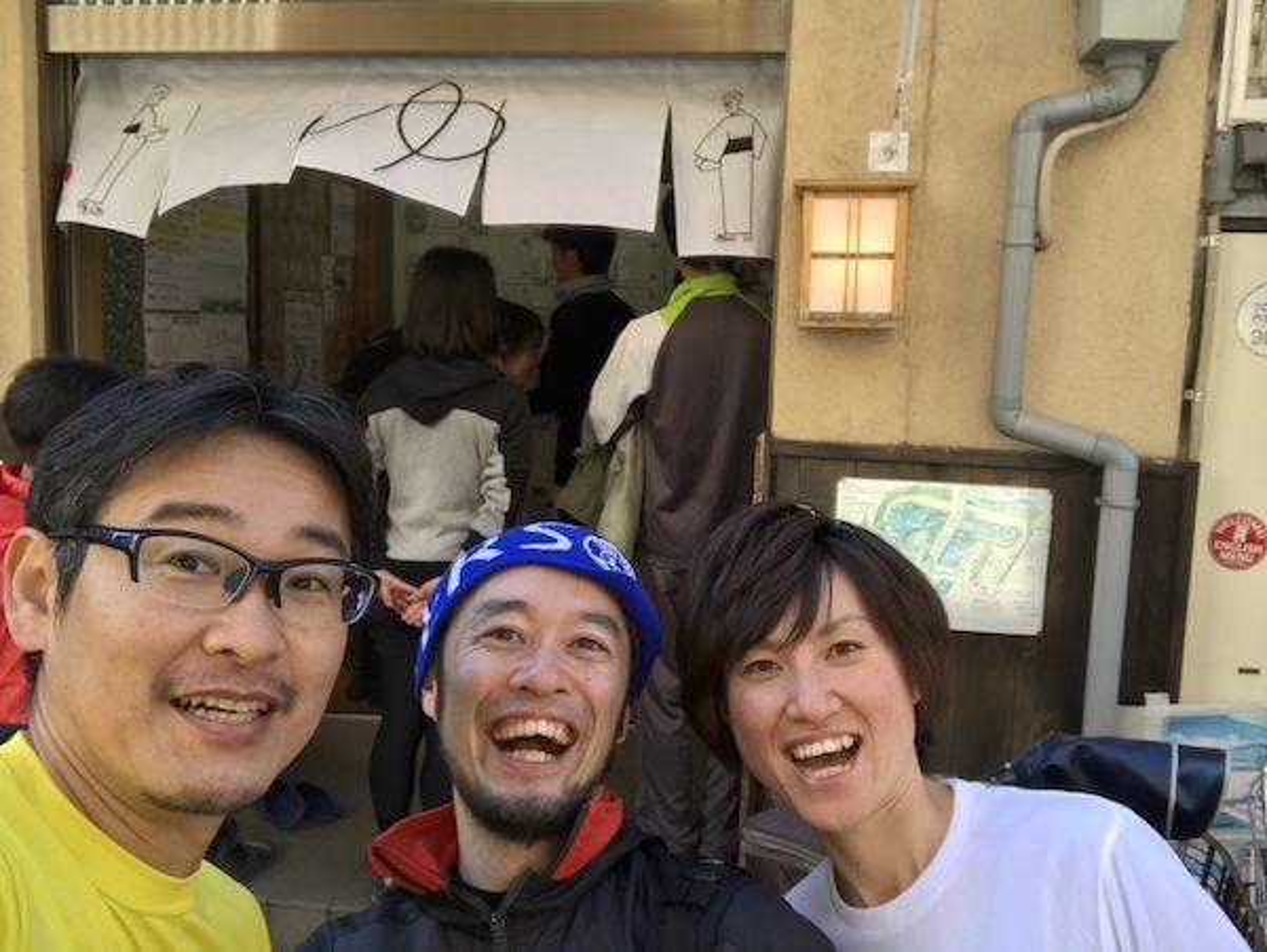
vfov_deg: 44.2
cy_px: 476
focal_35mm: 32
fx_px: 1172
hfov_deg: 56.8
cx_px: 634
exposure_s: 1/120
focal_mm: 2.87
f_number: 2.2
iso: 32
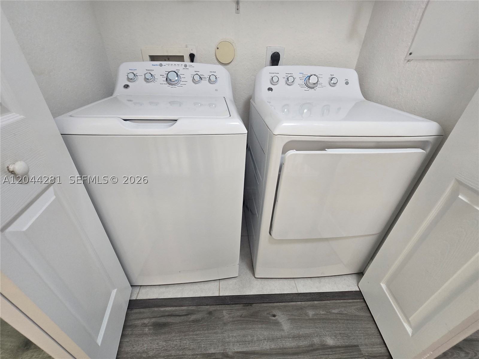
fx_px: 180
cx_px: 240
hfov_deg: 106.2
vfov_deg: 89.9
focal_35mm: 13
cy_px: 180
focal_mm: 2.2
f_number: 2.2
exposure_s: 1/60
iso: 200
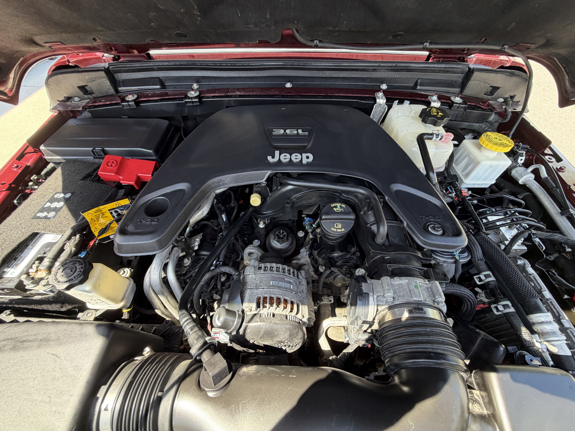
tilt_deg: -51.3
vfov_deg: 85.7
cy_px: 216
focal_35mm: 14
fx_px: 233
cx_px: 288
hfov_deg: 102.1
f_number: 2.2
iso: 125
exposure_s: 1/121
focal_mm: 2.22
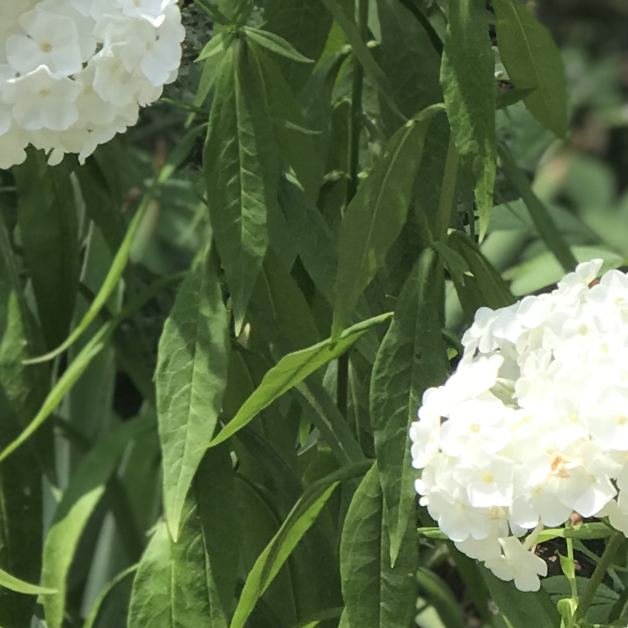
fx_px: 4741
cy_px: 221
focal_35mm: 231
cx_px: 717
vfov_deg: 7.6
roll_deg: +3.4
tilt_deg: -9.8
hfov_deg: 7.5
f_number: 2.8
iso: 20
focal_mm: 6.6
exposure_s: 1/409
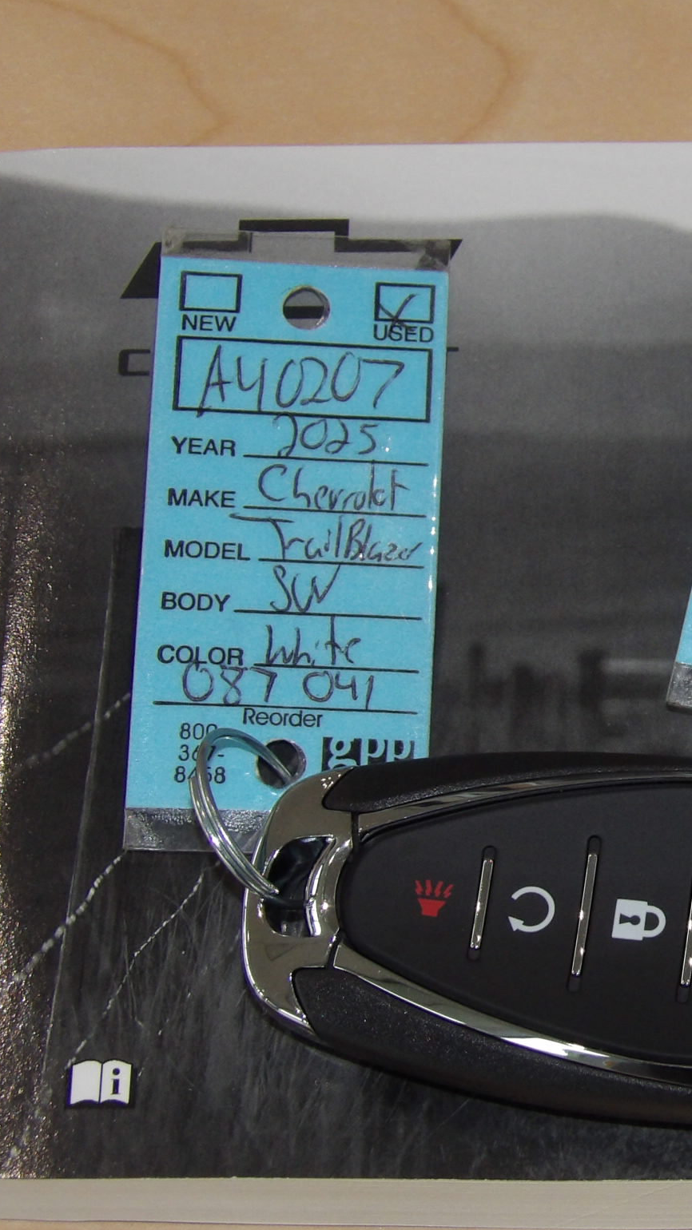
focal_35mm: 132
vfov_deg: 16.3
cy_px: 692
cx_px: 820
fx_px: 4307
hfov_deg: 9.1
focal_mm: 13
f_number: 4.1
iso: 200
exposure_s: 1/100
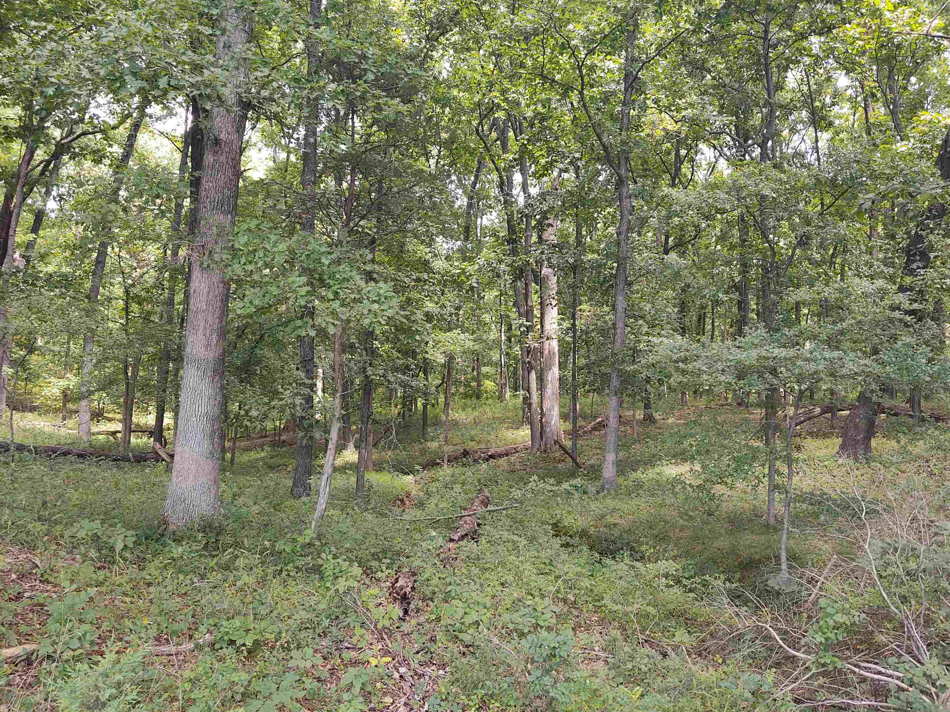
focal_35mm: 31
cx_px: 463
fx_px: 851
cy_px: 330
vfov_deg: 45.4
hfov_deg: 58.3
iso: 100
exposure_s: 1/109
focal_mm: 4.75
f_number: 1.7
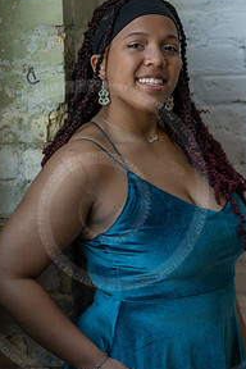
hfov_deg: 10.3
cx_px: 120
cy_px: 236
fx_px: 1363
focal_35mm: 133
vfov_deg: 15.4
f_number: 1.8
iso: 320
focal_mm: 85
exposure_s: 1/200
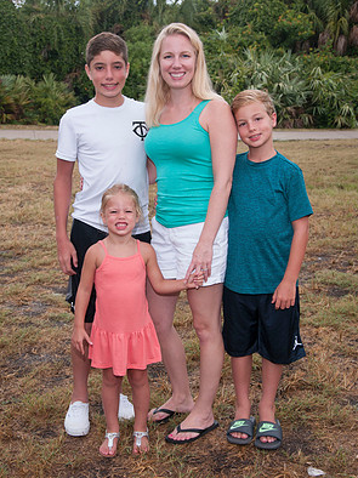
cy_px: 217
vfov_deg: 34.3
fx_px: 773
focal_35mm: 56
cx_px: 179
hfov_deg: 26.1
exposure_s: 1/80
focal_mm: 34
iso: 200
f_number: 5.6
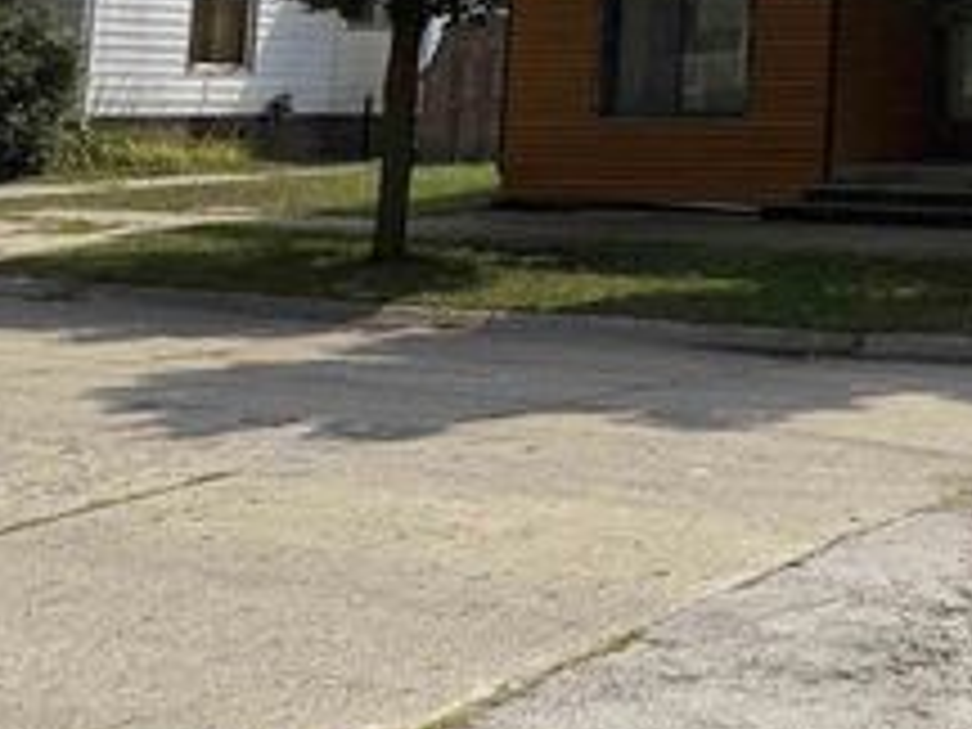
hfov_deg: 25.0
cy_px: -212
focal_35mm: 71
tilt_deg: +7.6
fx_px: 1994
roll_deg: -0.4
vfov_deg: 19.2
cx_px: 1138
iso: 80
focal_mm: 6.76
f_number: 1.78
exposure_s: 1/6173
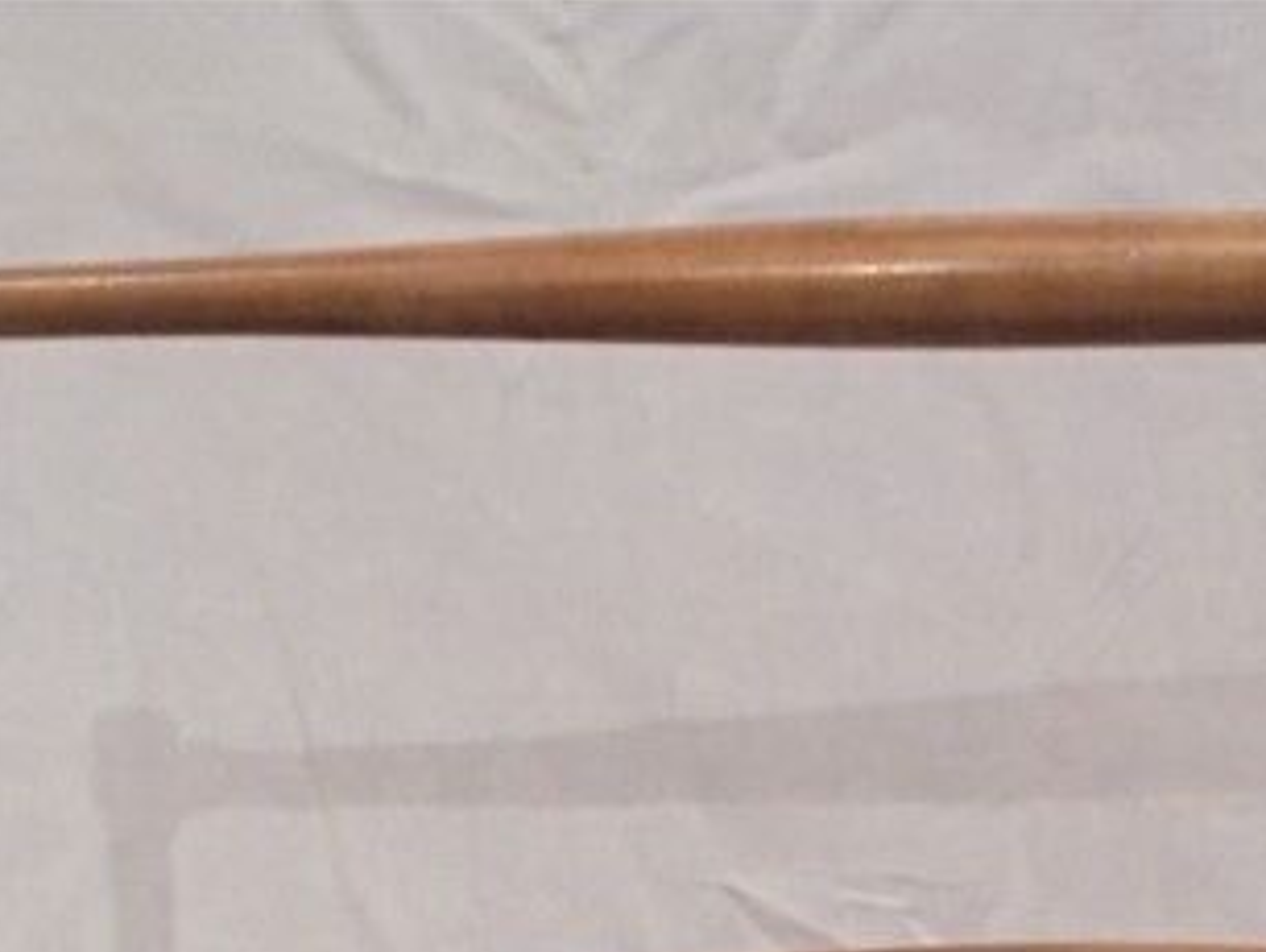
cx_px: 1101
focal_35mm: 100
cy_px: 1389
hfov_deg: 19.3
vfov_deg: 14.0
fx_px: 3660
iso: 400
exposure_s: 1/8
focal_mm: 6.1
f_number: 4
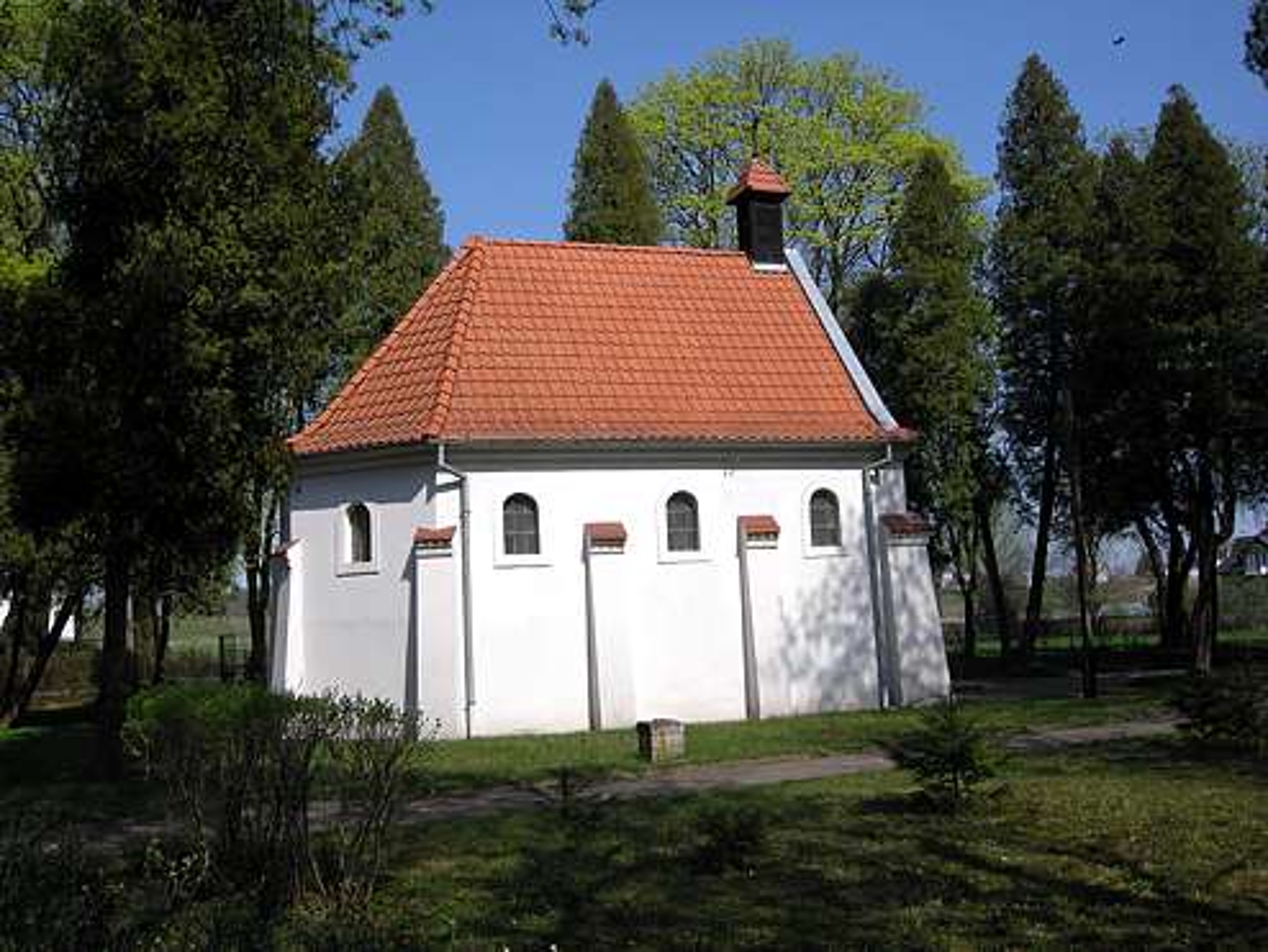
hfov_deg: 51.3
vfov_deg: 39.7
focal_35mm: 36
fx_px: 1319
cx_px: 634
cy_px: 476
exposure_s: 1/338
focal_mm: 7.5
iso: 64
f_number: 6.1
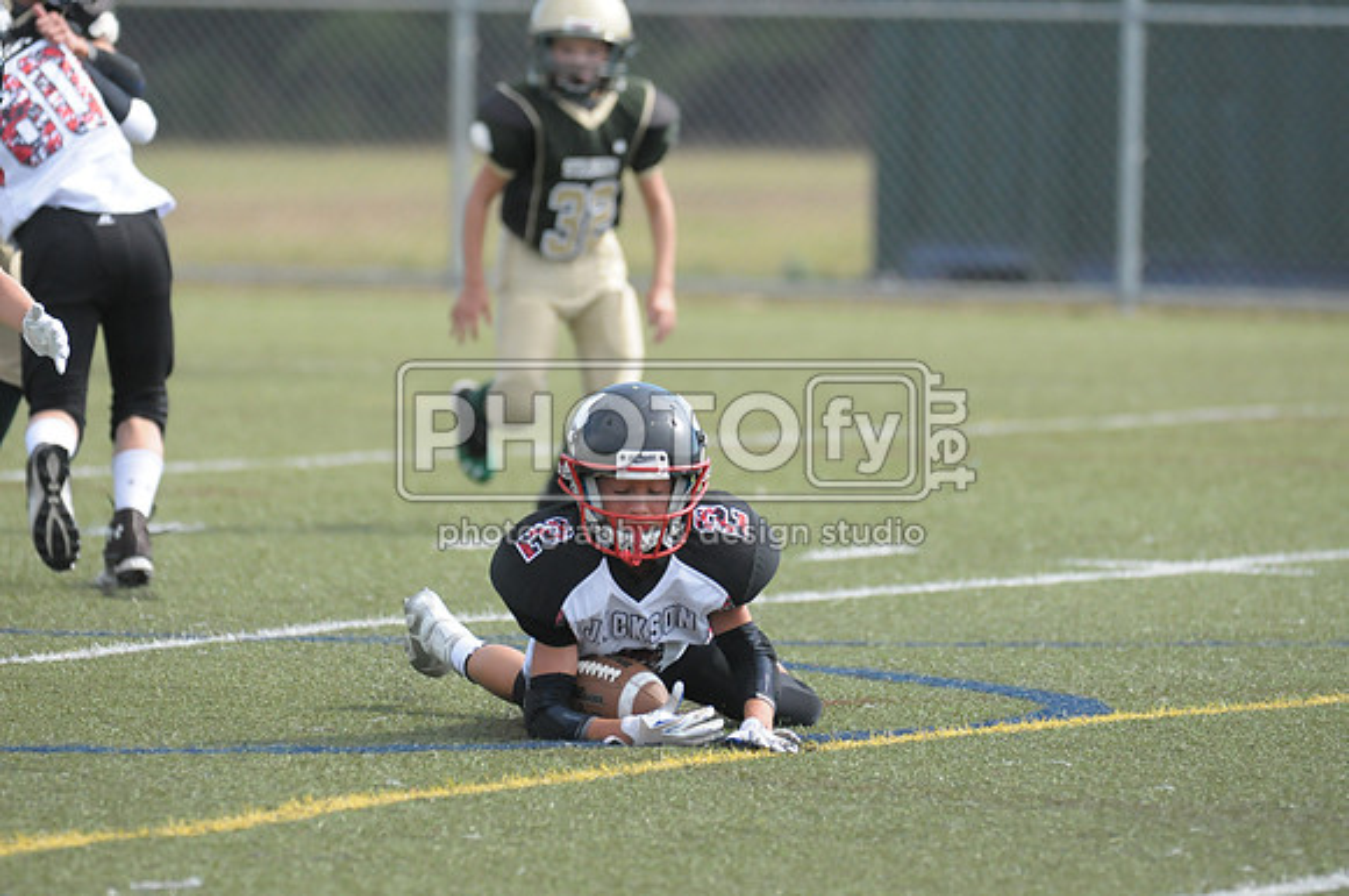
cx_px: 674
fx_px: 15155
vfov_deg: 3.4
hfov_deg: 5.1
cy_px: 448
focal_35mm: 405
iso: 1600
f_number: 4
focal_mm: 270
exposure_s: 1/5000
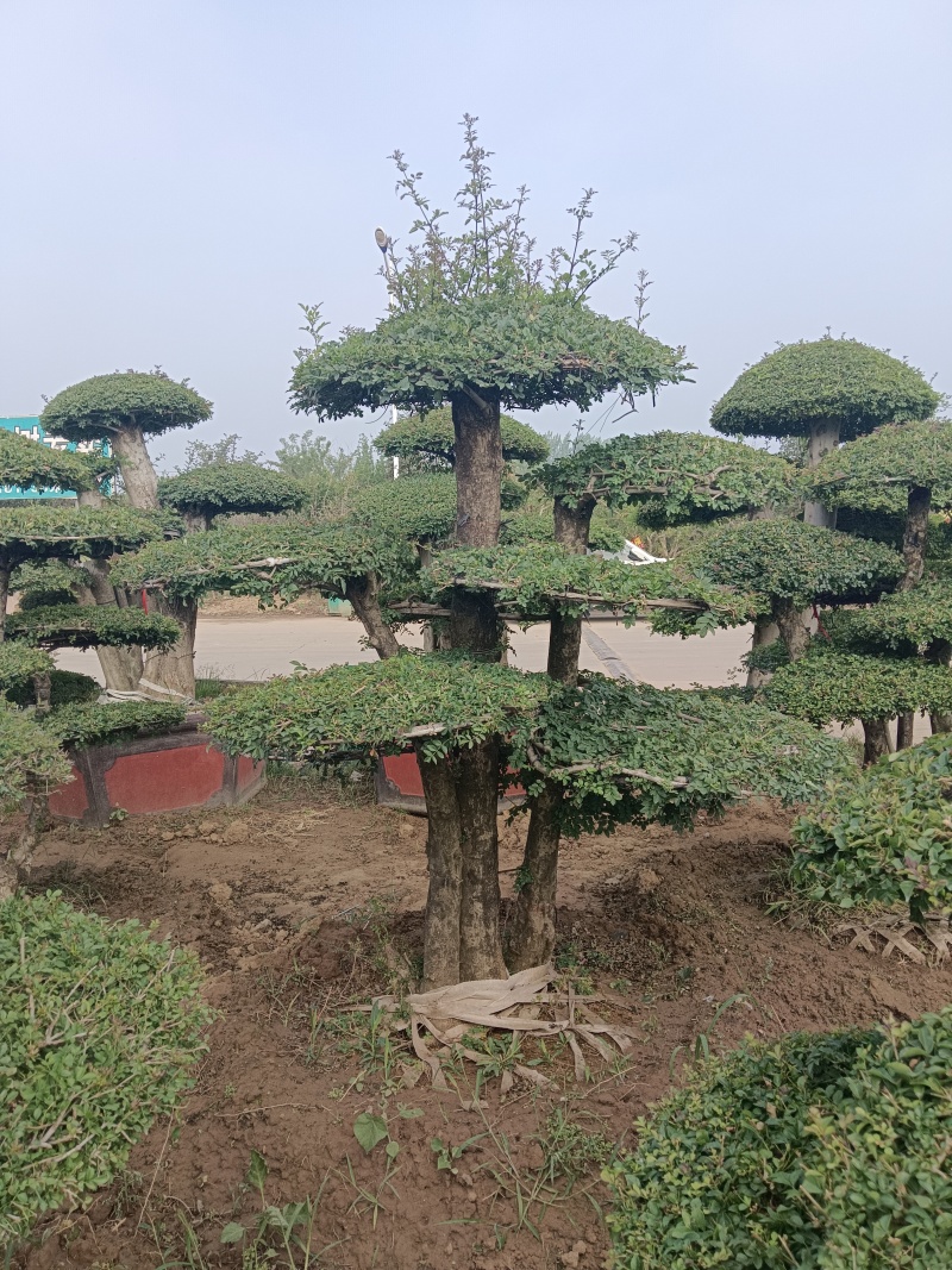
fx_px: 954
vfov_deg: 67.3
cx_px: 476
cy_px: 635
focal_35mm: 26
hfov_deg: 53.1
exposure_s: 1/333
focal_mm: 4.05
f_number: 1.8
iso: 102
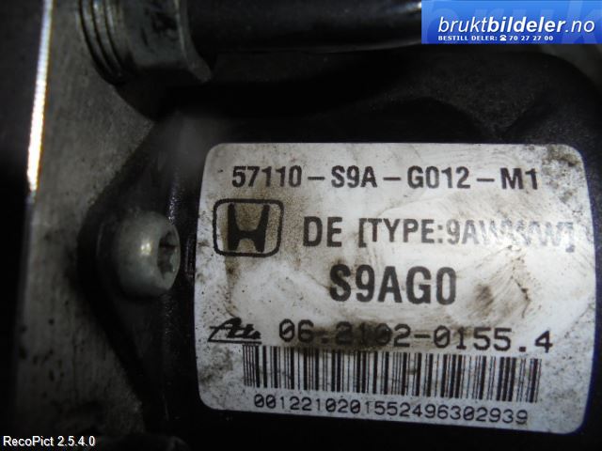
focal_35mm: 26
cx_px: 301
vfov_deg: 53.1
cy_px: 226
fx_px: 452
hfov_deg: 67.3
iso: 100
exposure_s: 1/30
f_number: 11.5
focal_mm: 4.6
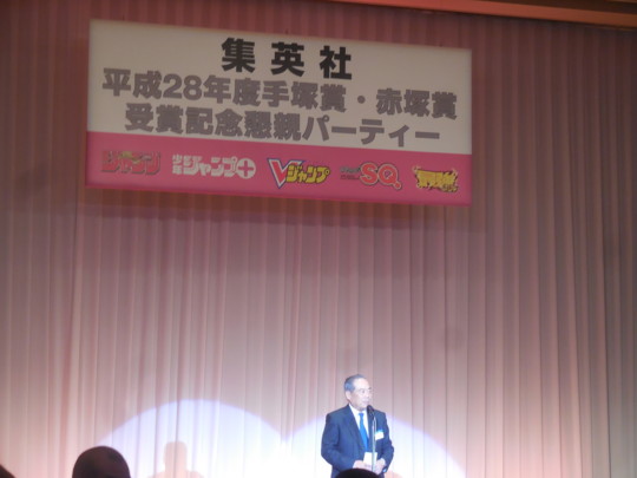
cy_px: 239
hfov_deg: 24.1
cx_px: 318
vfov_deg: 18.2
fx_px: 1491
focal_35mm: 81
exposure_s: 1/30
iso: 360
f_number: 4.9
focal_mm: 14.5
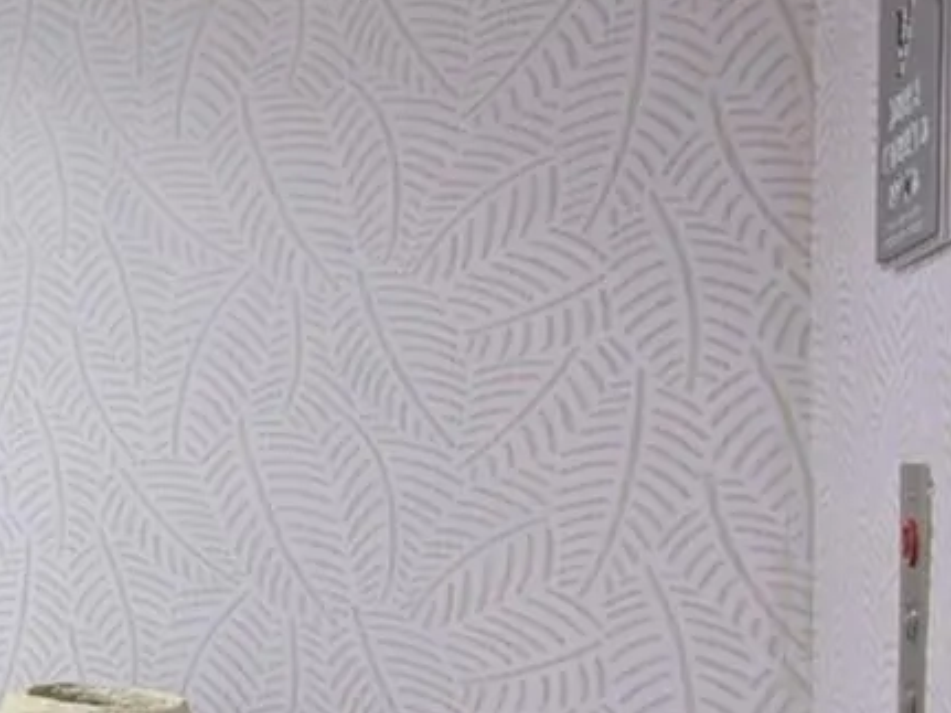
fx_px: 1373
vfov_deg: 28.9
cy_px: 479
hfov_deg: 21.6
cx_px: -805
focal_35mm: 50
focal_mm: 14
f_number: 8
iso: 100
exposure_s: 1.3
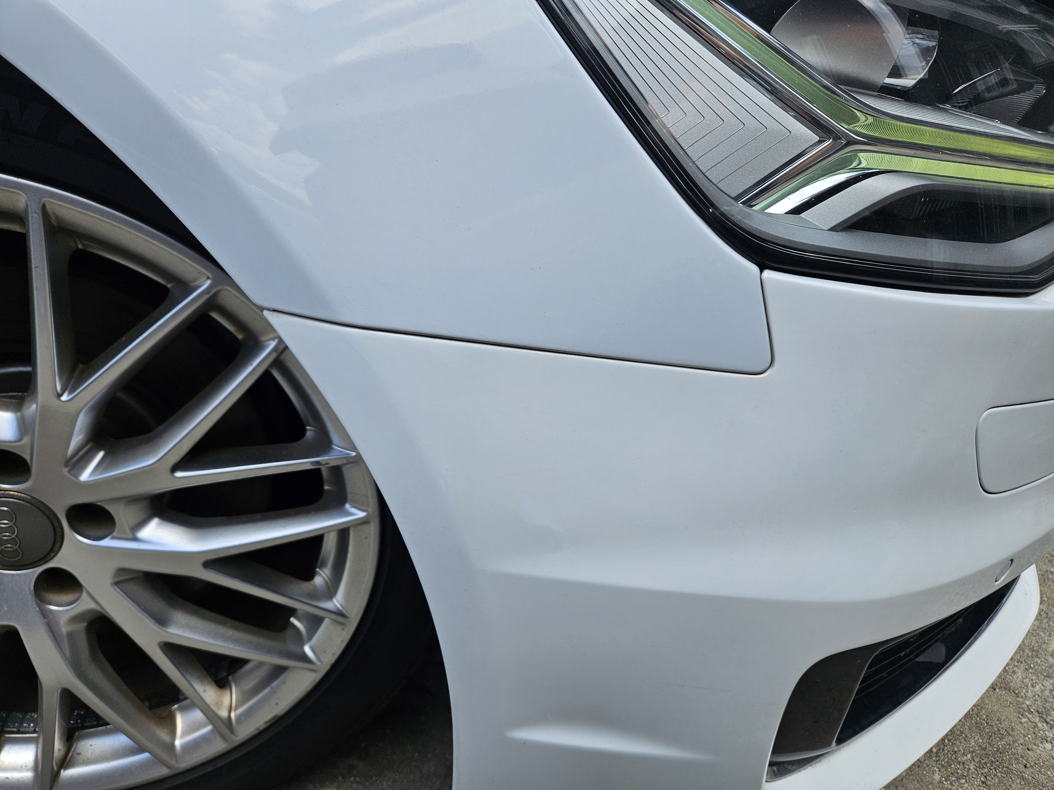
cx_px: 527
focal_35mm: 23
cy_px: 395
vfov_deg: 58.9
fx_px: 700
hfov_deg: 73.9
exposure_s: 1/1686
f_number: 1.8
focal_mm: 5.4
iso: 32
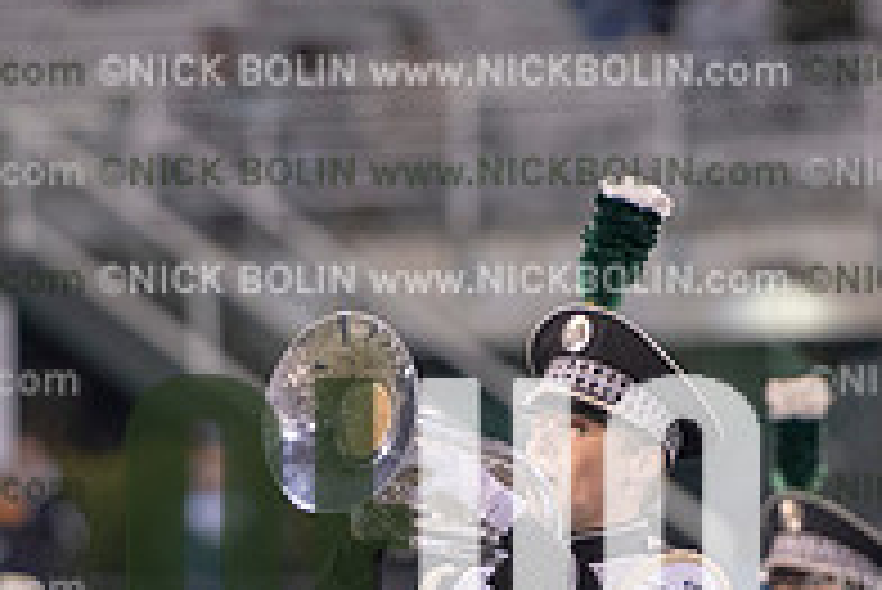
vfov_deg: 2.3
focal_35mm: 591
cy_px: 592
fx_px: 14490
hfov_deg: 3.5
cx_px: 441
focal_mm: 200
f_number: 3.2
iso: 5000
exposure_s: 1/1250
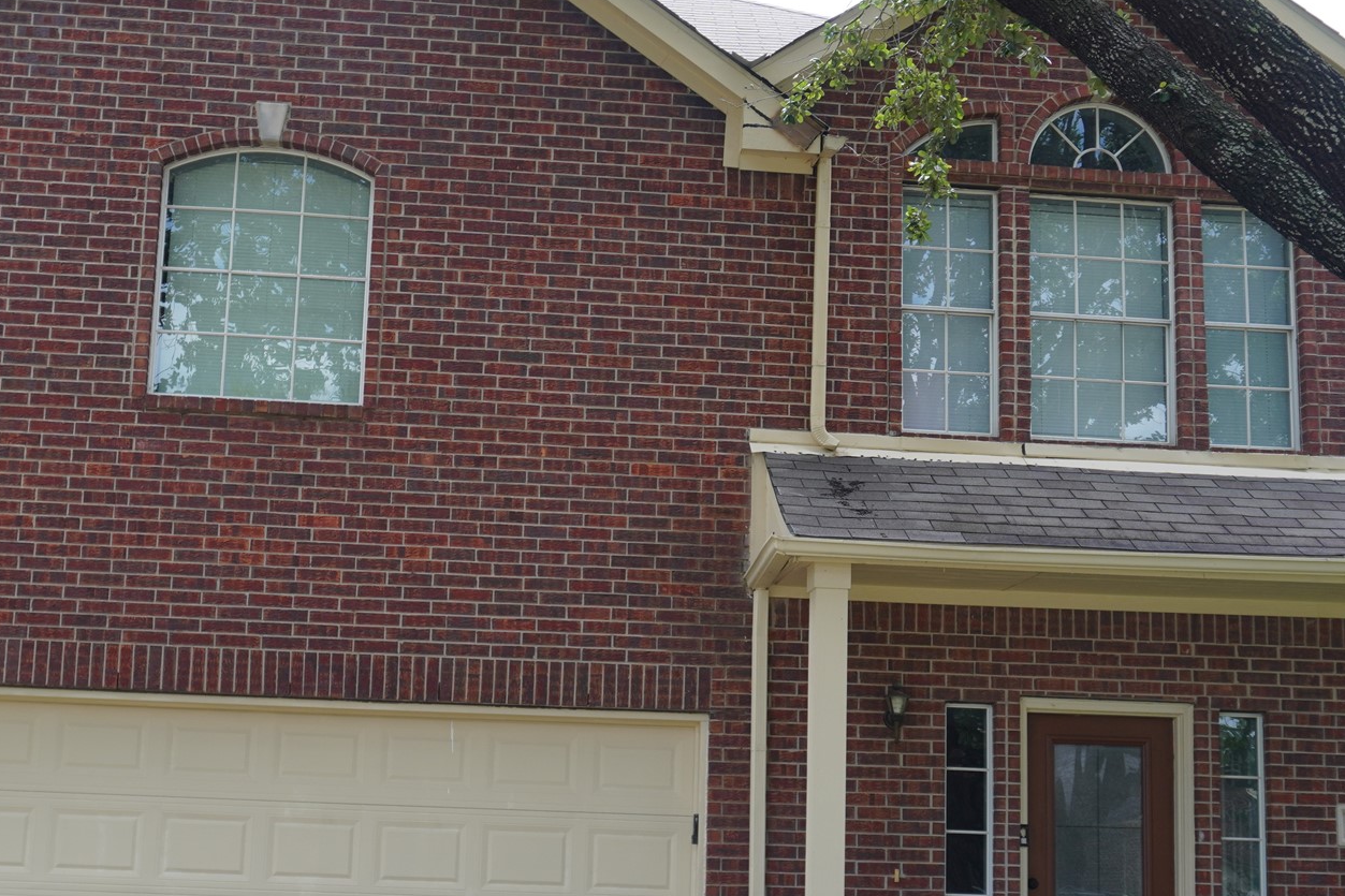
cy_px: 600
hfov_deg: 38.2
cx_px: 609
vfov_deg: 25.8
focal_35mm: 52
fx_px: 1942
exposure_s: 1/160
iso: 100
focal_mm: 20
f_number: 5.6
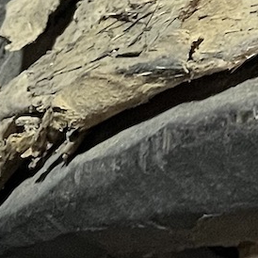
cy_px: -206
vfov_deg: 9.9
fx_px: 1417
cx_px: 544
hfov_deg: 9.6
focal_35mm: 168
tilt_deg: -23.9
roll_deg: +1.6
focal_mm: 5.1
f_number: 1.6
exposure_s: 1/30
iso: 800
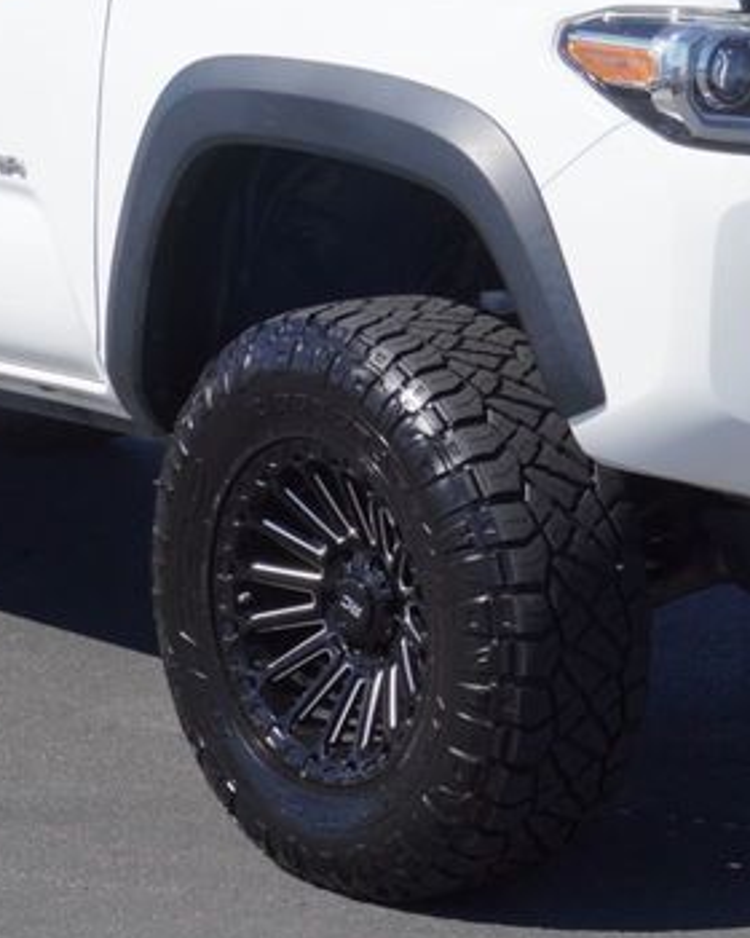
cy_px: 239
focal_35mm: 152
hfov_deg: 10.1
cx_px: 346
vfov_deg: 12.6
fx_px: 4228
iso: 100
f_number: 9
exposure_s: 1/250
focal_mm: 37
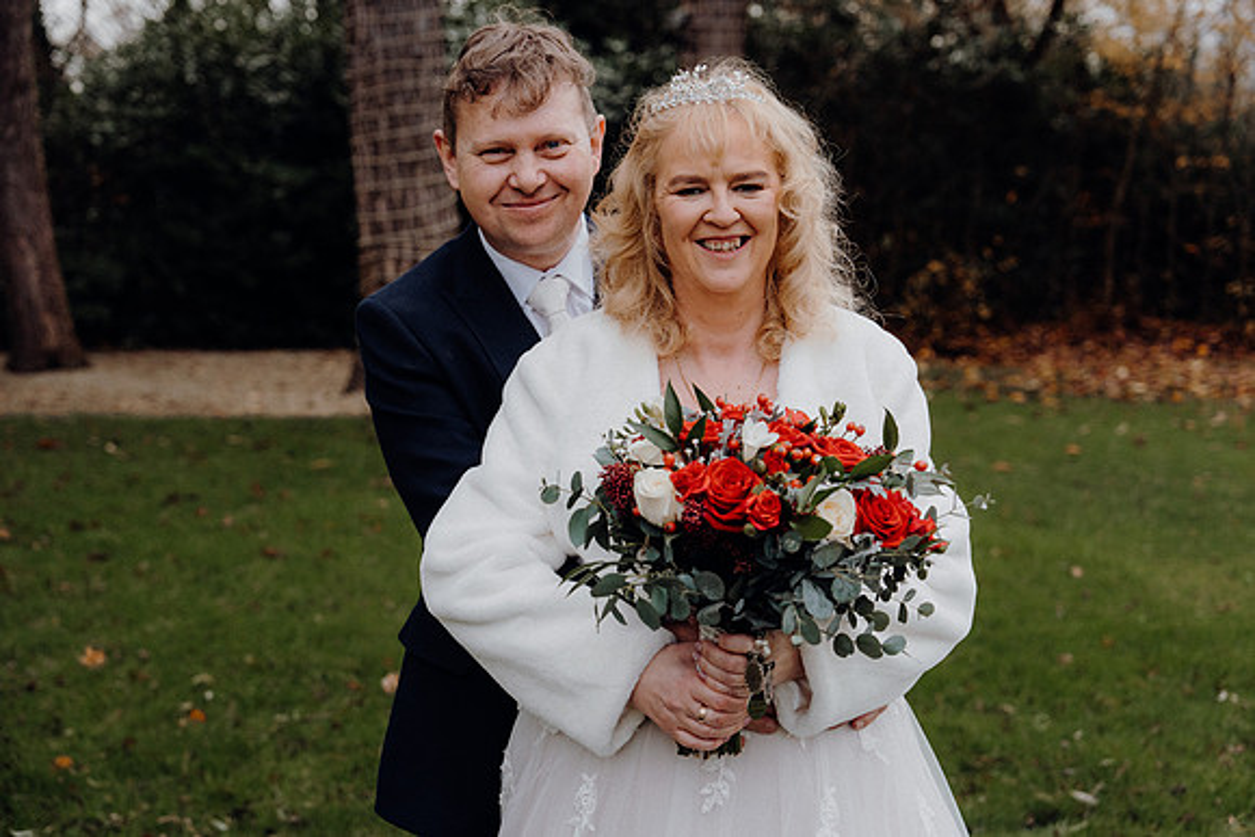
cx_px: 628
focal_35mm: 50
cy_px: 418
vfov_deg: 27.0
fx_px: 1743
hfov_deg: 39.6
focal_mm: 50
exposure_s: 1/250
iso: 1600
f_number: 3.5
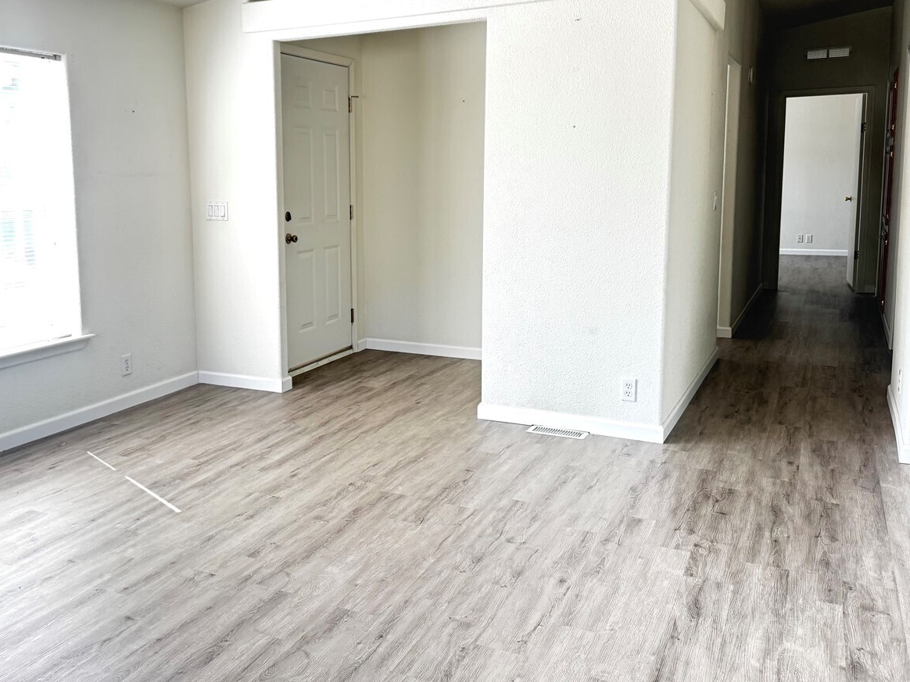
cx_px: 353
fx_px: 868
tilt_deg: -6.3
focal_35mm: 33
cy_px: 276
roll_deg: +0.6
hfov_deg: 54.8
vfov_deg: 42.8
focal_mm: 6.76
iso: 200
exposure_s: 1/85
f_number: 1.78
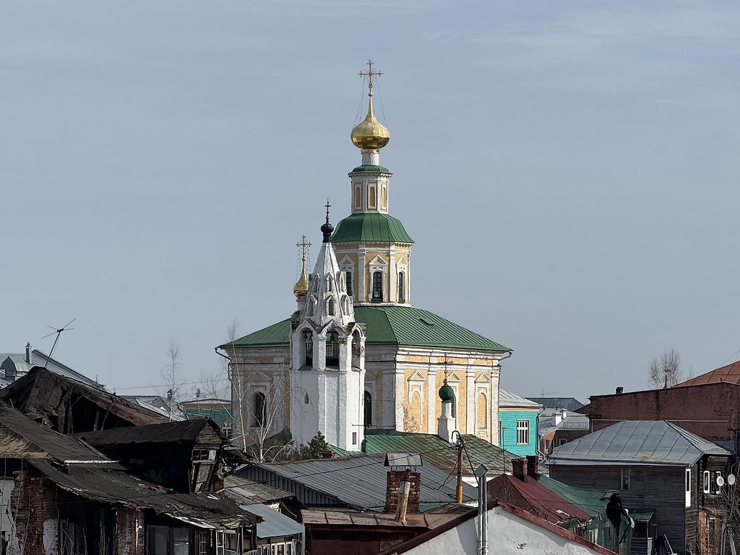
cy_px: 278
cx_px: 370
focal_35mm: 120
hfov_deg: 16.4
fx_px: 2565
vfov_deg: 12.3
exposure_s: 1/3509
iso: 50
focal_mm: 15.66
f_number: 2.8
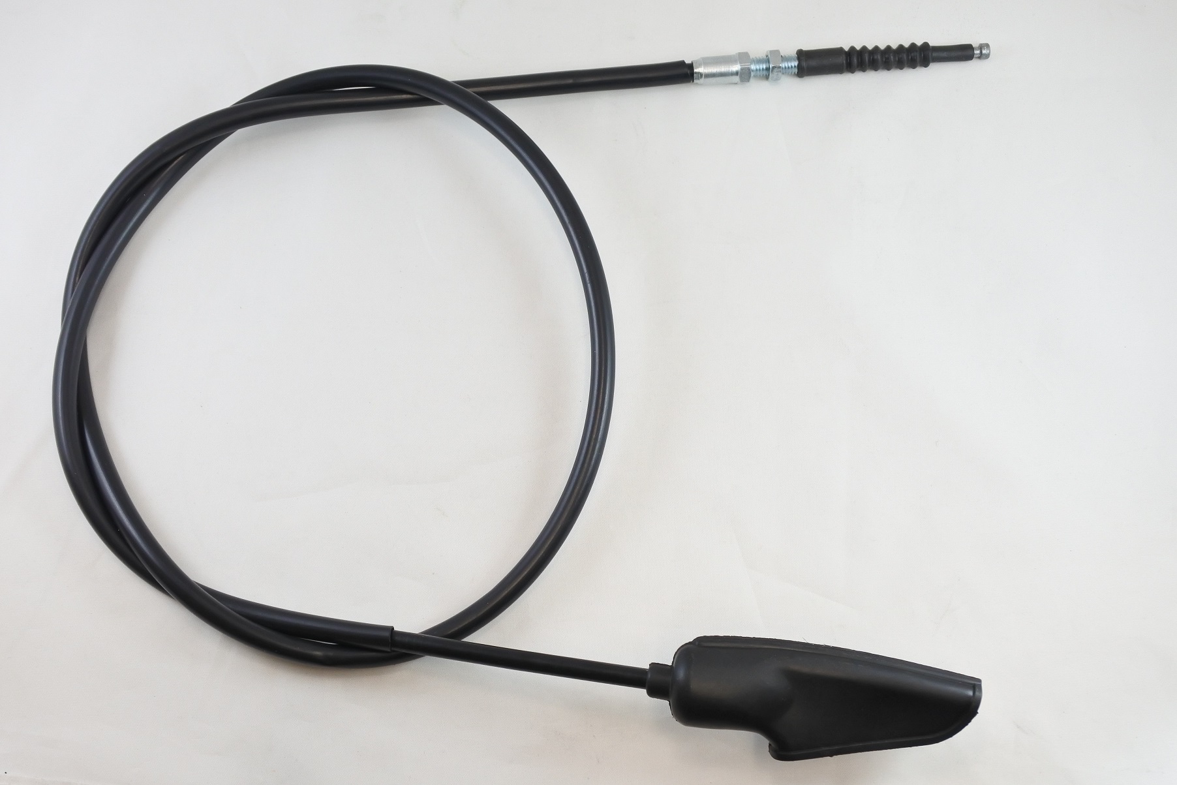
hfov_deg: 49.5
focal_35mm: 39
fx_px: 1275
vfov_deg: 34.2
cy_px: 392
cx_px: 588
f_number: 4.2
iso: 450
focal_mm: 14.7
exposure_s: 1/125
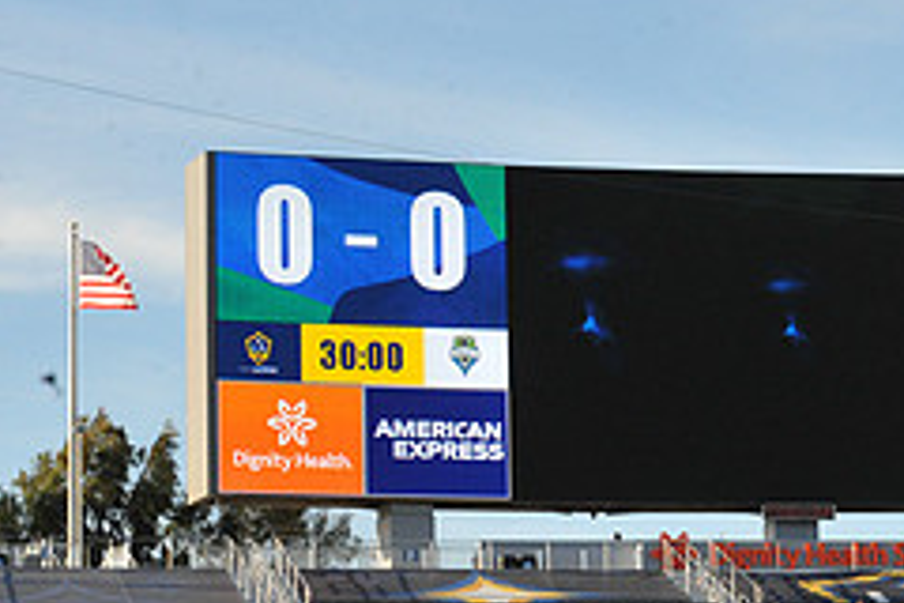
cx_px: 817
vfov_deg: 7.1
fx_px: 4846
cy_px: 290
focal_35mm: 193
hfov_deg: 10.6
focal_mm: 80
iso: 1600
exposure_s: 1/800
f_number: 14
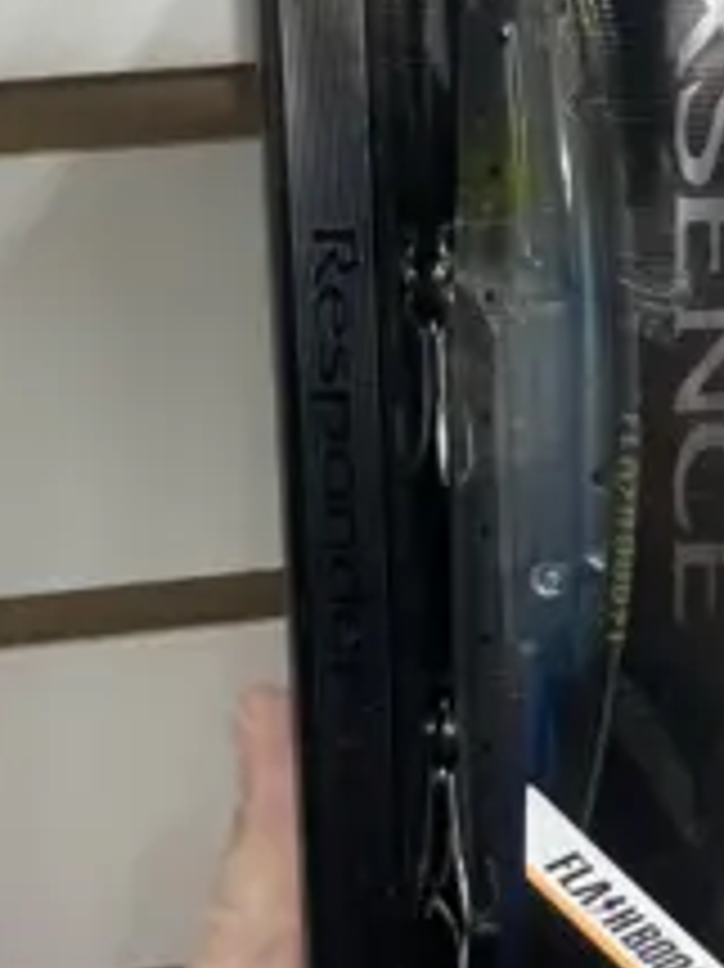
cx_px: 531
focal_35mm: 61
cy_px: 414
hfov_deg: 23.8
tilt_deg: -27.4
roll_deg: +2.7
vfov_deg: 31.7
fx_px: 1703
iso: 160
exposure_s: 1/50
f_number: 1.6
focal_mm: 5.1
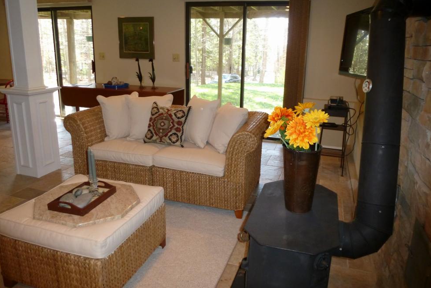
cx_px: 222
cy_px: 126
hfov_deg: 69.4
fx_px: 311
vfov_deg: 49.4
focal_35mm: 26
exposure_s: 1/60
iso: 320
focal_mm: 4.3
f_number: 3.3
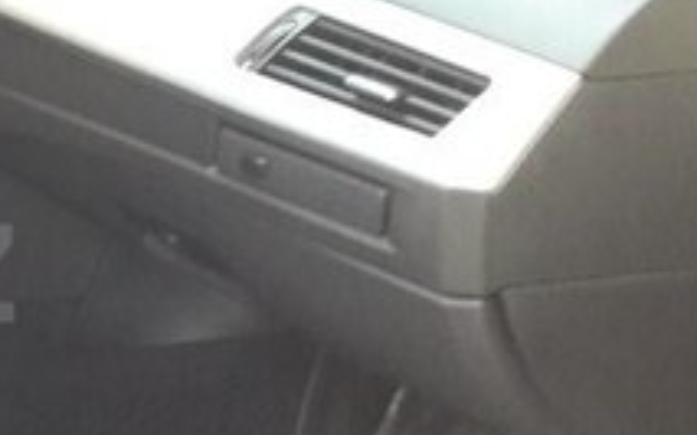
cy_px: 273
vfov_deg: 14.2
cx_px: -321
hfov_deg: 19.8
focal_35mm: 92
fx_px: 1747
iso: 320
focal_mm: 3.7
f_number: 1.9
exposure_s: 1/17
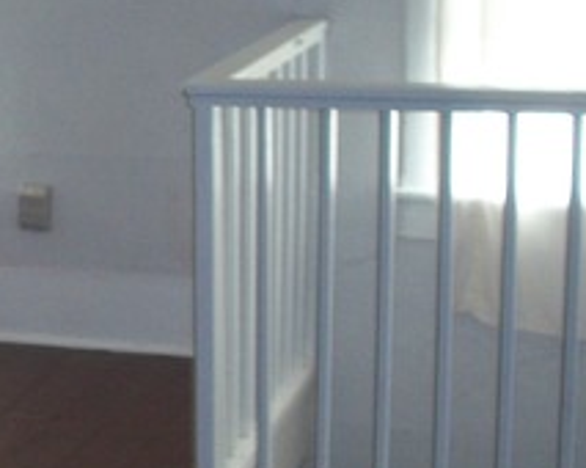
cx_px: -138
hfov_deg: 19.1
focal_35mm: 94
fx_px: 1629
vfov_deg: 16.3
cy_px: 242
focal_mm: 5.7
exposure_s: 1/30
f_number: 2.9
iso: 100
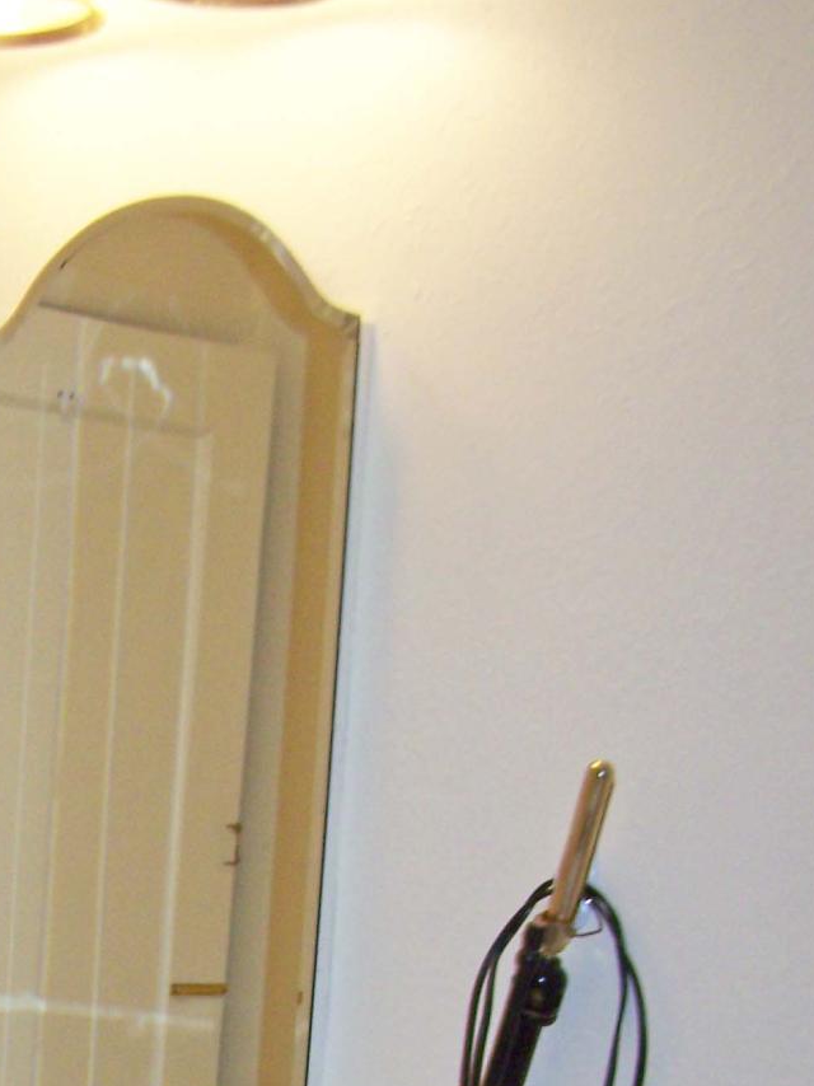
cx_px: -78
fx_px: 2792
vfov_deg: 21.0
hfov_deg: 16.1
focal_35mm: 89
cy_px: 1169
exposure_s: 1/60
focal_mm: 6.3
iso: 80
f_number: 2.8
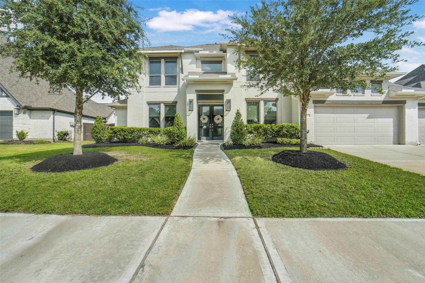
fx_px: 165
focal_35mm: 14
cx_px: 212
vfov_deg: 81.2
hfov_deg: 104.2
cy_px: 142
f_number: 9
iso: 500
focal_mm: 14
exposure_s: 1/1000
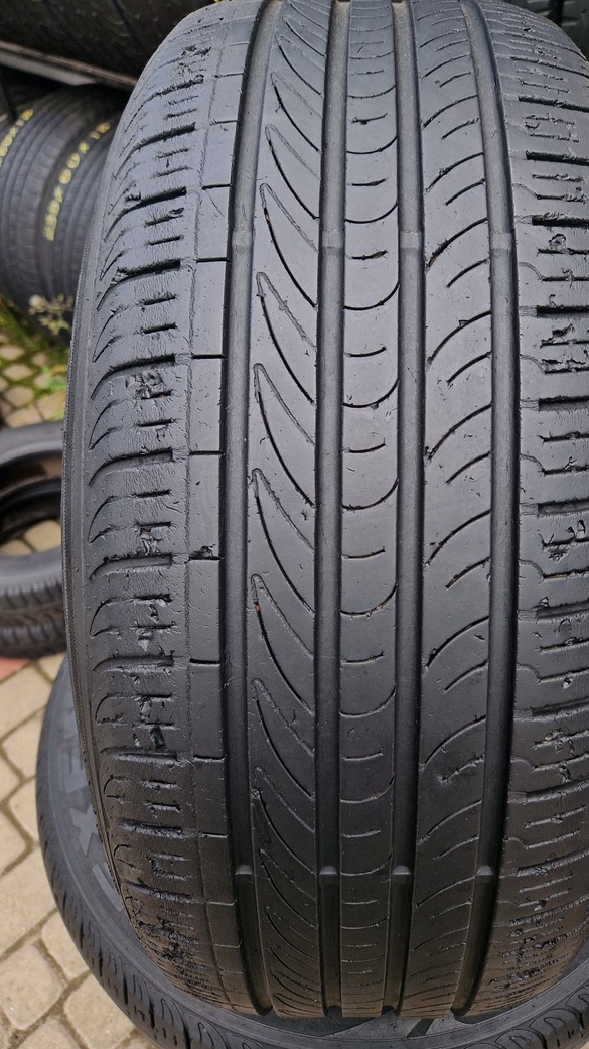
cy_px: 514
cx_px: 369
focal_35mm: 26
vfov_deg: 71.9
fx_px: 722
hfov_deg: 44.0
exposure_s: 1/399
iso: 50
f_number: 1.8
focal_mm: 5.4
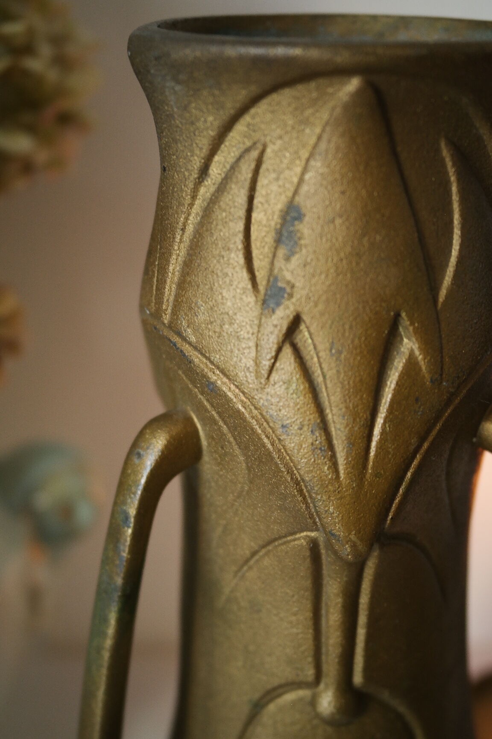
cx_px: 246
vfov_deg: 40.3
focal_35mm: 49
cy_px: 370
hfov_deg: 27.5
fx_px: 1004
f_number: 6.3
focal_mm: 32
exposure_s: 1/30
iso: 800
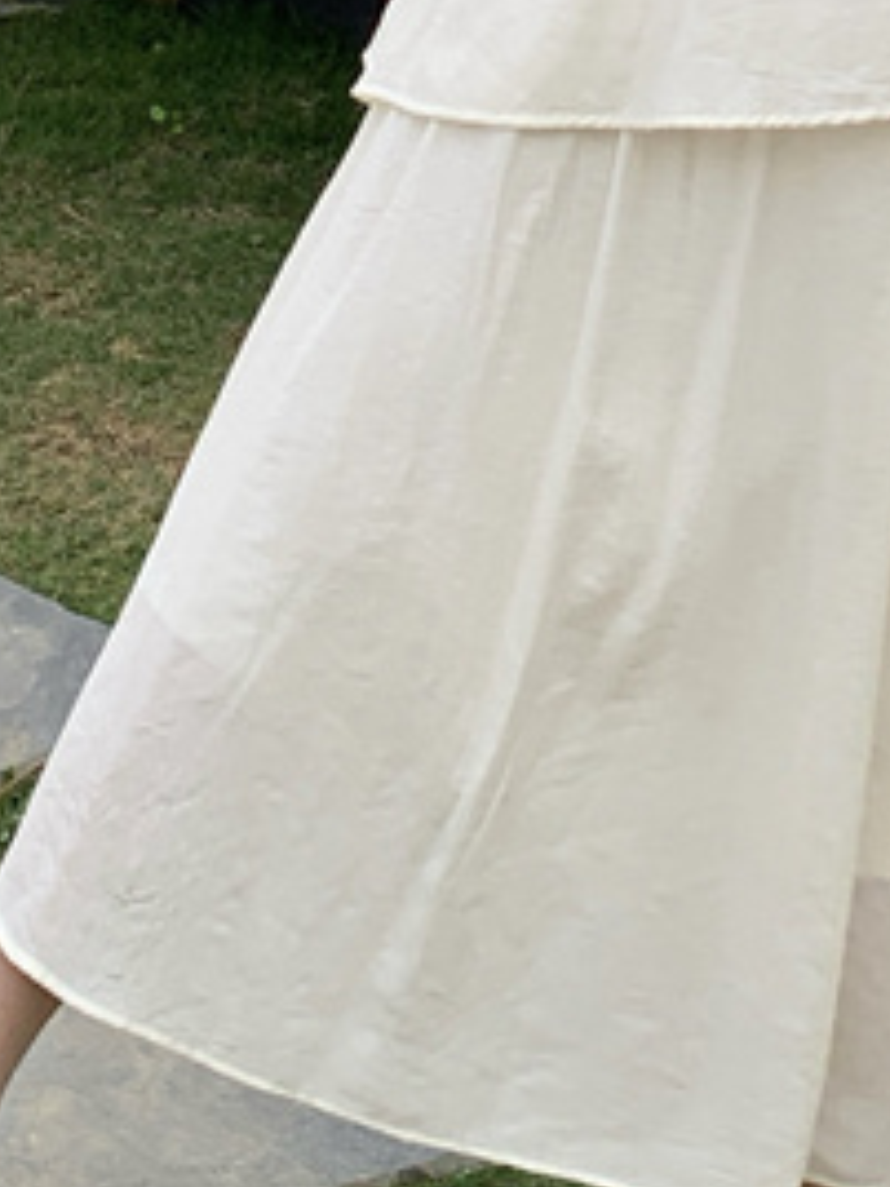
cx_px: 846
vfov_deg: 18.3
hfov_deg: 15.0
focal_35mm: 97
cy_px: -523
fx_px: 3325
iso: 25
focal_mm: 4.25
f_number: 1.8
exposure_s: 1/1953
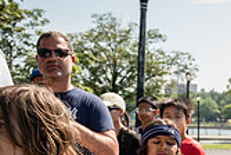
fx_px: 624
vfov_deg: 13.9
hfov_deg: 18.3
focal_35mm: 97
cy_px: 157
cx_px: 360
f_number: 5
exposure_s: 1/1000
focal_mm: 28
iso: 400
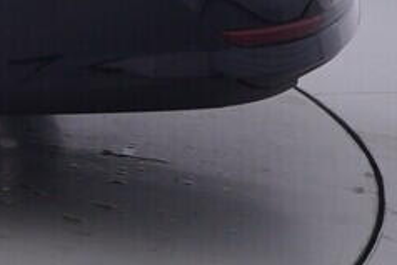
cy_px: -240
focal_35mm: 136
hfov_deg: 12.1
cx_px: -550
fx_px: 1501
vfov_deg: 9.5
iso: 200
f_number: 5
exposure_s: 1/80
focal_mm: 15
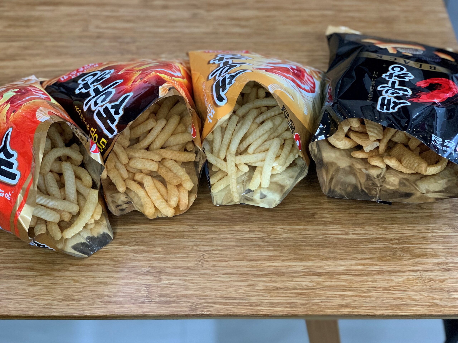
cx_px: 229
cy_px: 172
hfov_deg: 36.8
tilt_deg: -47.7
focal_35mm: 52
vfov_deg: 28.0
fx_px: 688
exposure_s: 1/40
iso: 400
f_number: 2.4
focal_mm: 6
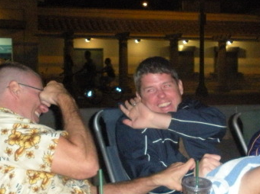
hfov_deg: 22.7
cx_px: 207
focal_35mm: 85
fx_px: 638
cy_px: 115
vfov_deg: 17.3
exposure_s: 1/60
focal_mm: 6.3
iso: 538
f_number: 3.5
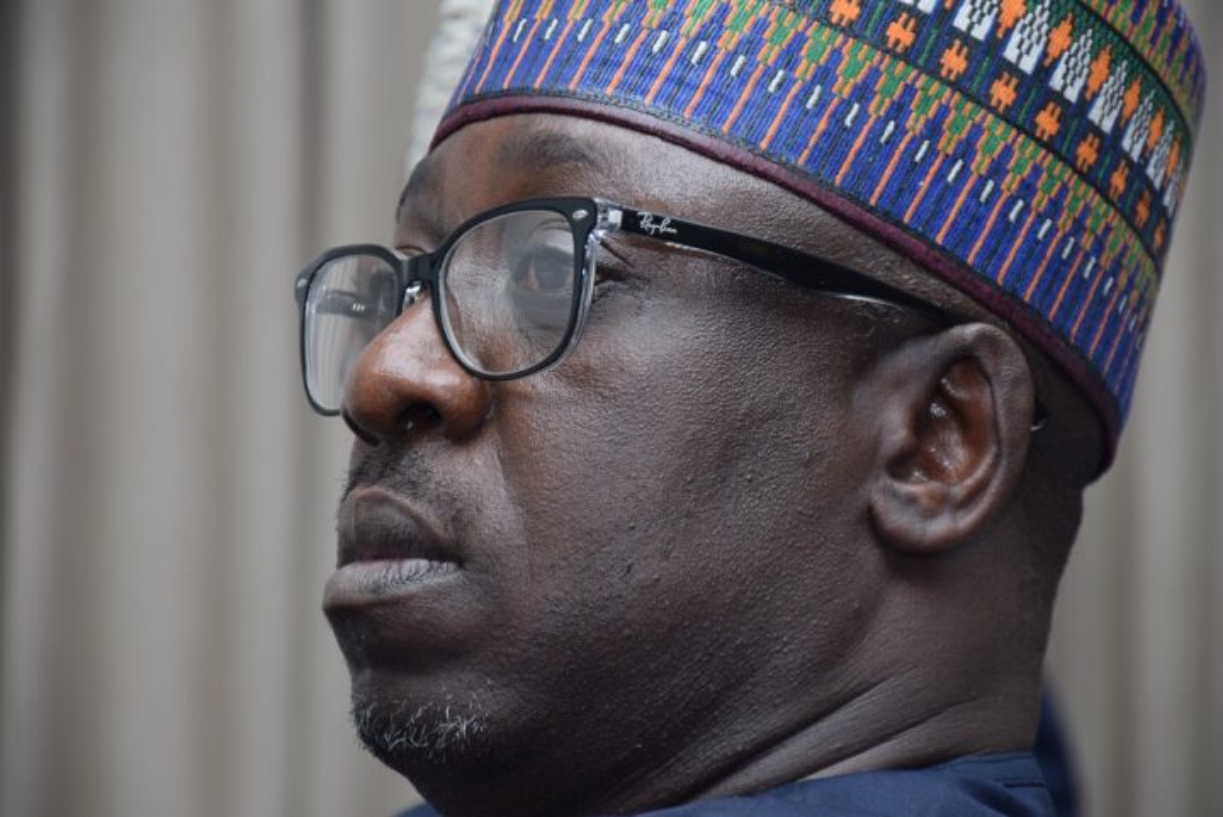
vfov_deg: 17.5
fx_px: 2651
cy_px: 408
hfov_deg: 26.0
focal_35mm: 78
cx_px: 612
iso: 500
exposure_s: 1/200
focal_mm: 52
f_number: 4.8
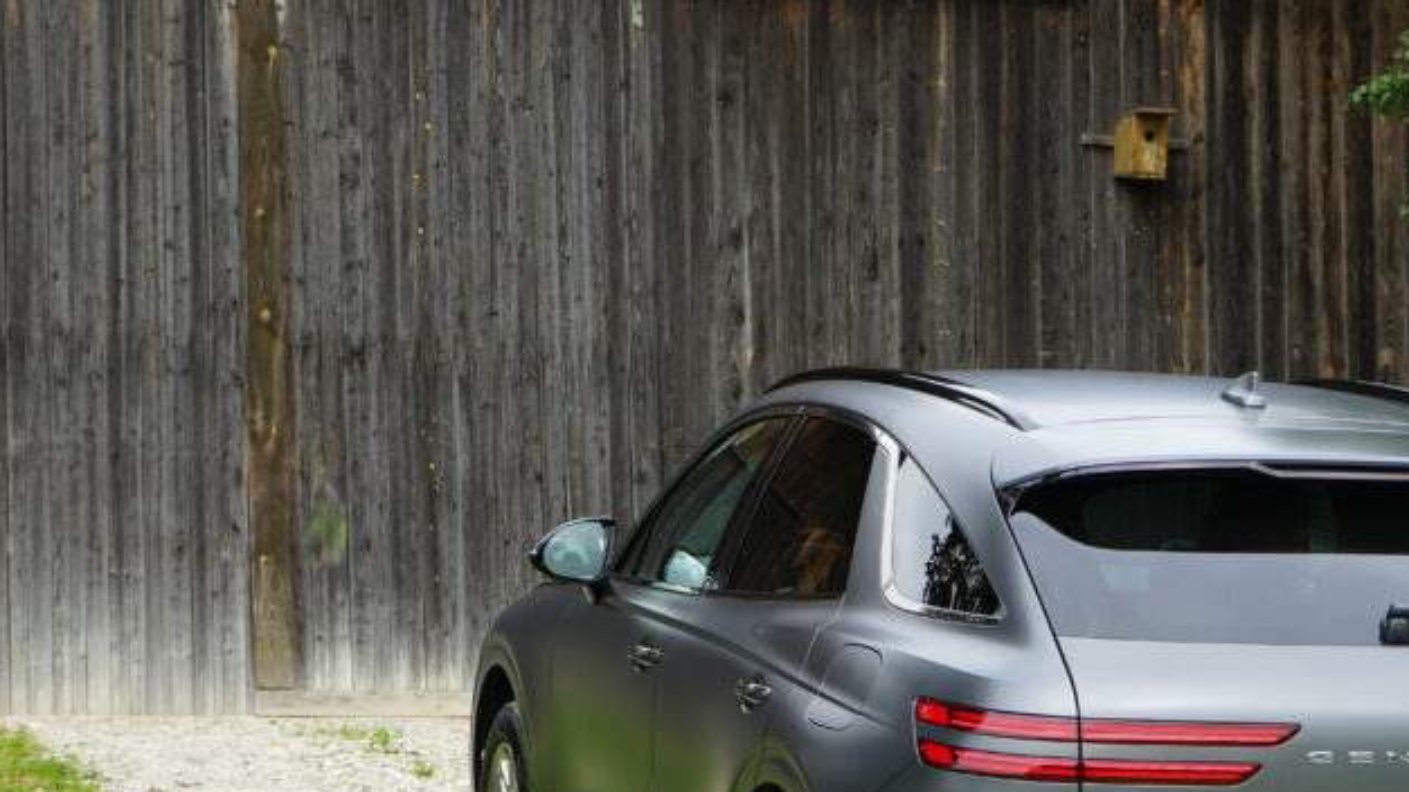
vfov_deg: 11.2
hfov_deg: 19.8
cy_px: 546
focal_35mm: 108
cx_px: 736
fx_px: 4035
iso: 100
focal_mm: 63
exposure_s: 1/100
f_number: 8
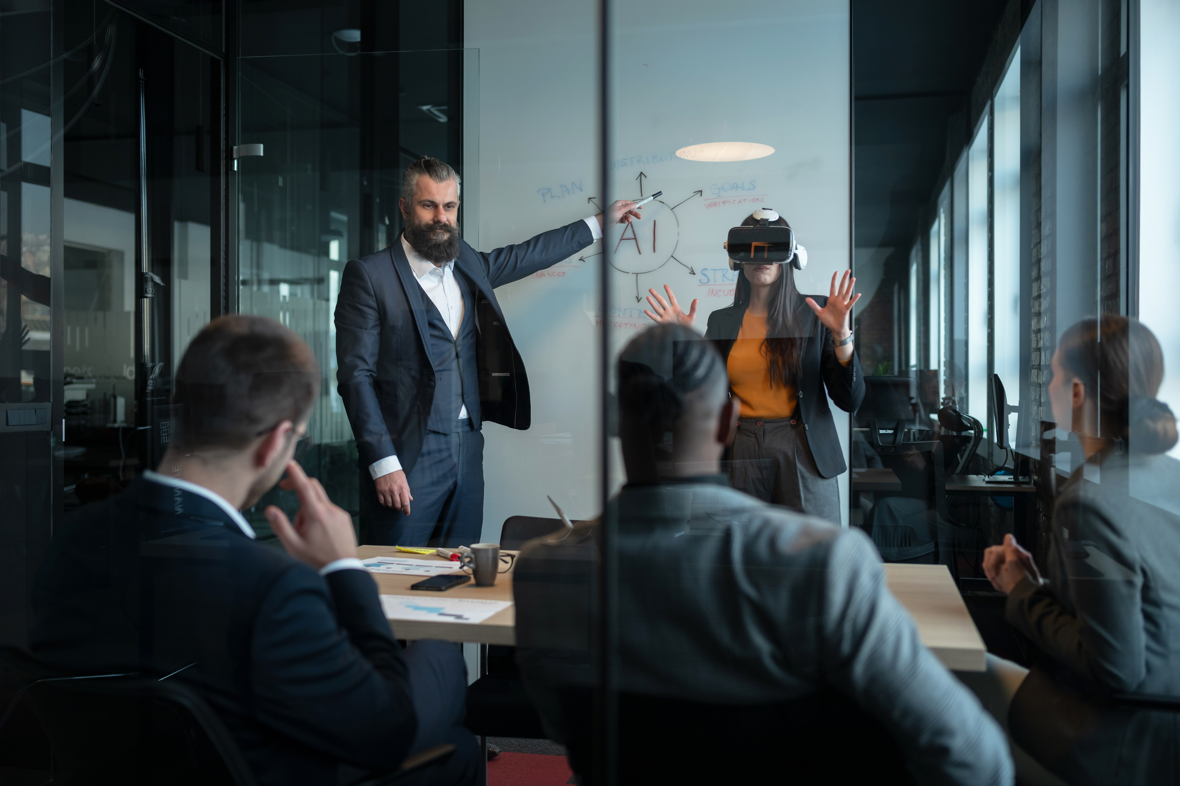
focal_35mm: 35
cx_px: 590
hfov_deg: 54.4
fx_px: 1147
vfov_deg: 37.9
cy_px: 393
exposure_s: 1/320
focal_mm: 35
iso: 320
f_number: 2.2
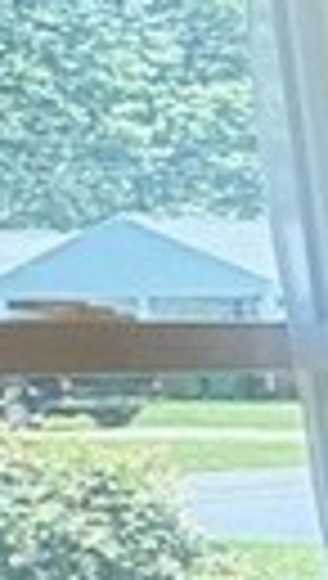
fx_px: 1862
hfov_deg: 4.8
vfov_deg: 17.3
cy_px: 589
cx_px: 2139
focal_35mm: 121
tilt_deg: -7.9
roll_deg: +0.3
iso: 200
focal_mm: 2.22
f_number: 2.2
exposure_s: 1/120
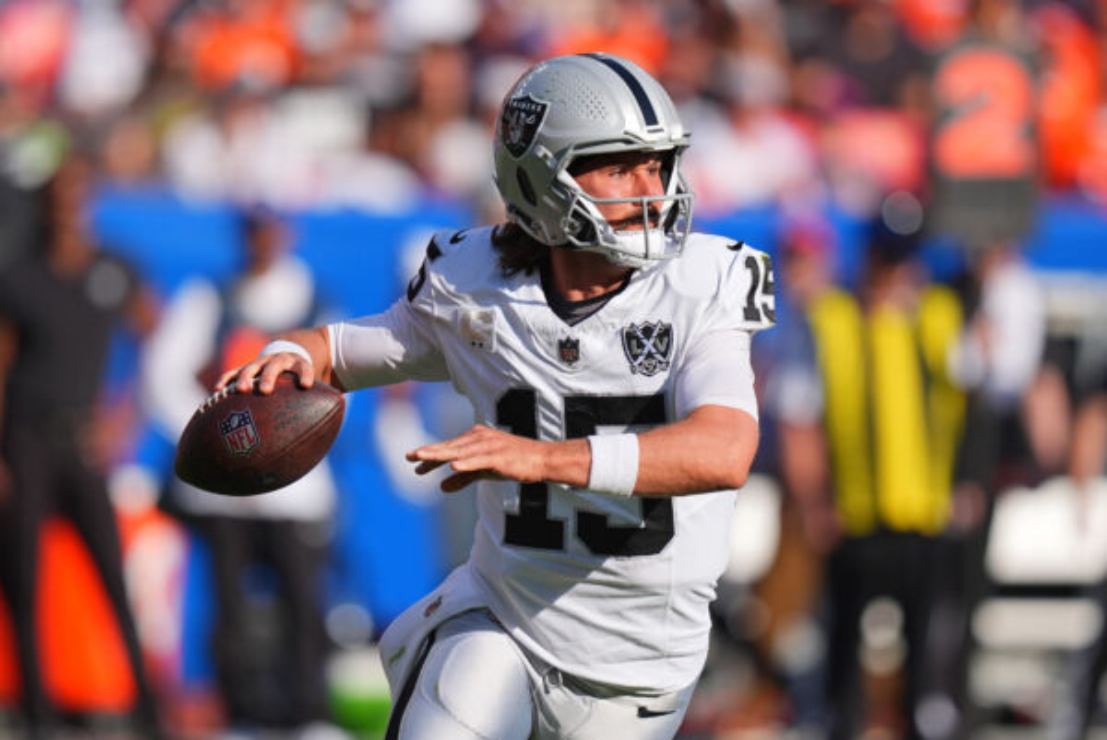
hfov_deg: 3.4
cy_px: 370
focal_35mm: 600
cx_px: 554
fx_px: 18463
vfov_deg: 2.3
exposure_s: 1/8000
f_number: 3.2
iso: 400
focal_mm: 400
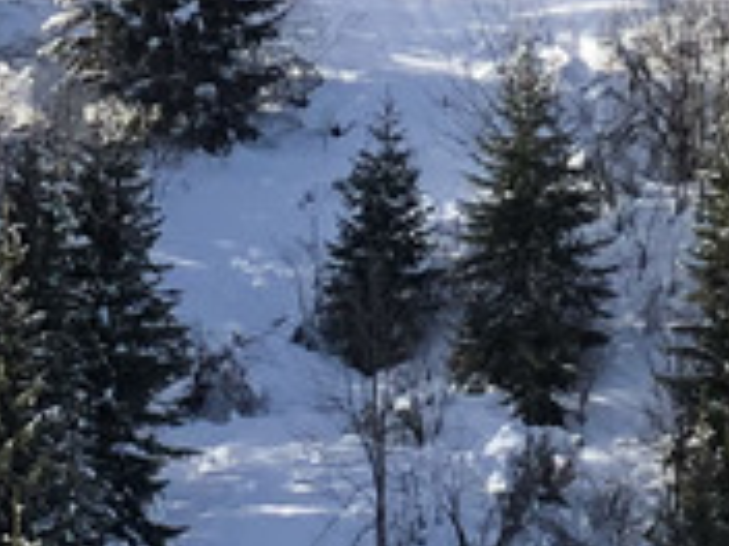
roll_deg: -1.1
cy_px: 1692
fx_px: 7476
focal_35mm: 355
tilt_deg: +2.3
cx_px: -124
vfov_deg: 4.0
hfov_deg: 5.6
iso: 16
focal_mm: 6
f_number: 2.4
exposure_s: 1/759
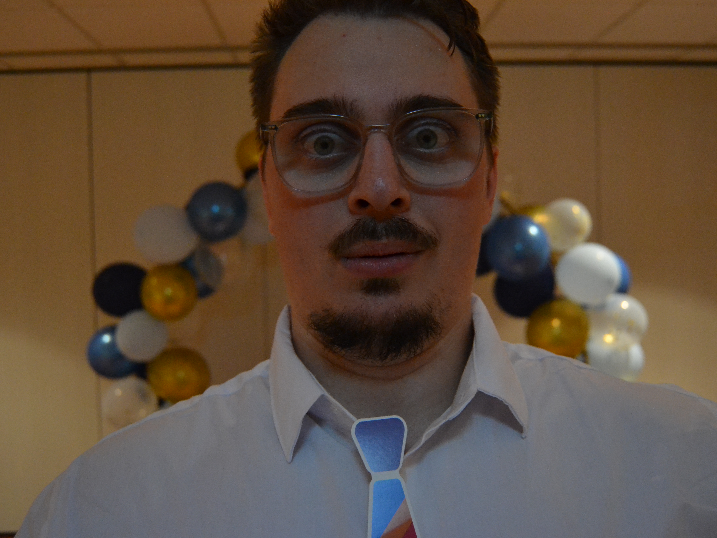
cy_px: 267
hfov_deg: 55.4
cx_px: 358
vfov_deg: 42.9
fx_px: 684
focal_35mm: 33
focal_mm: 20
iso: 2800
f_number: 3.5
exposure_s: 1/60
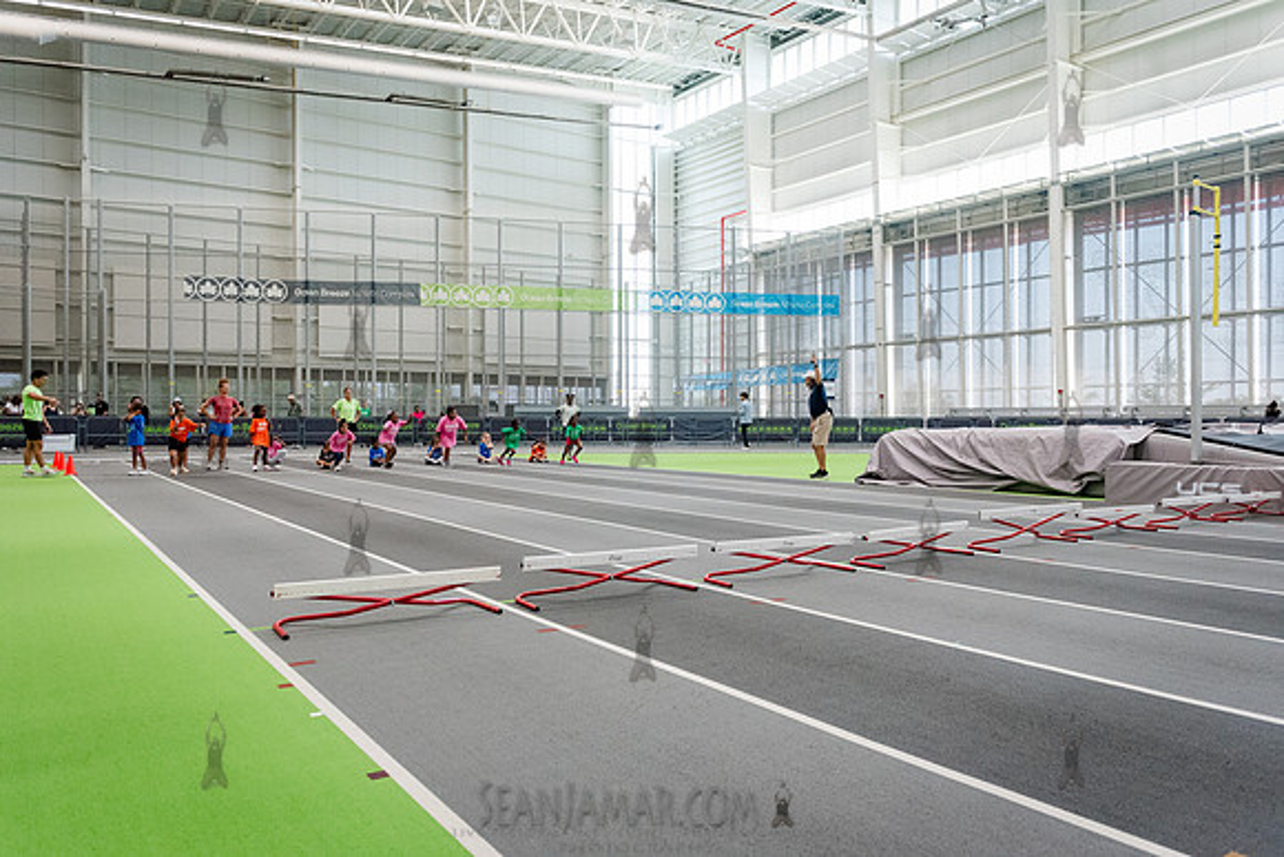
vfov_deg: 47.9
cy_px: 428
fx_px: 964
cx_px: 642
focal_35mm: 27
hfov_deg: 67.3
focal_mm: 27
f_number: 4
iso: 6400
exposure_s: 1/1250
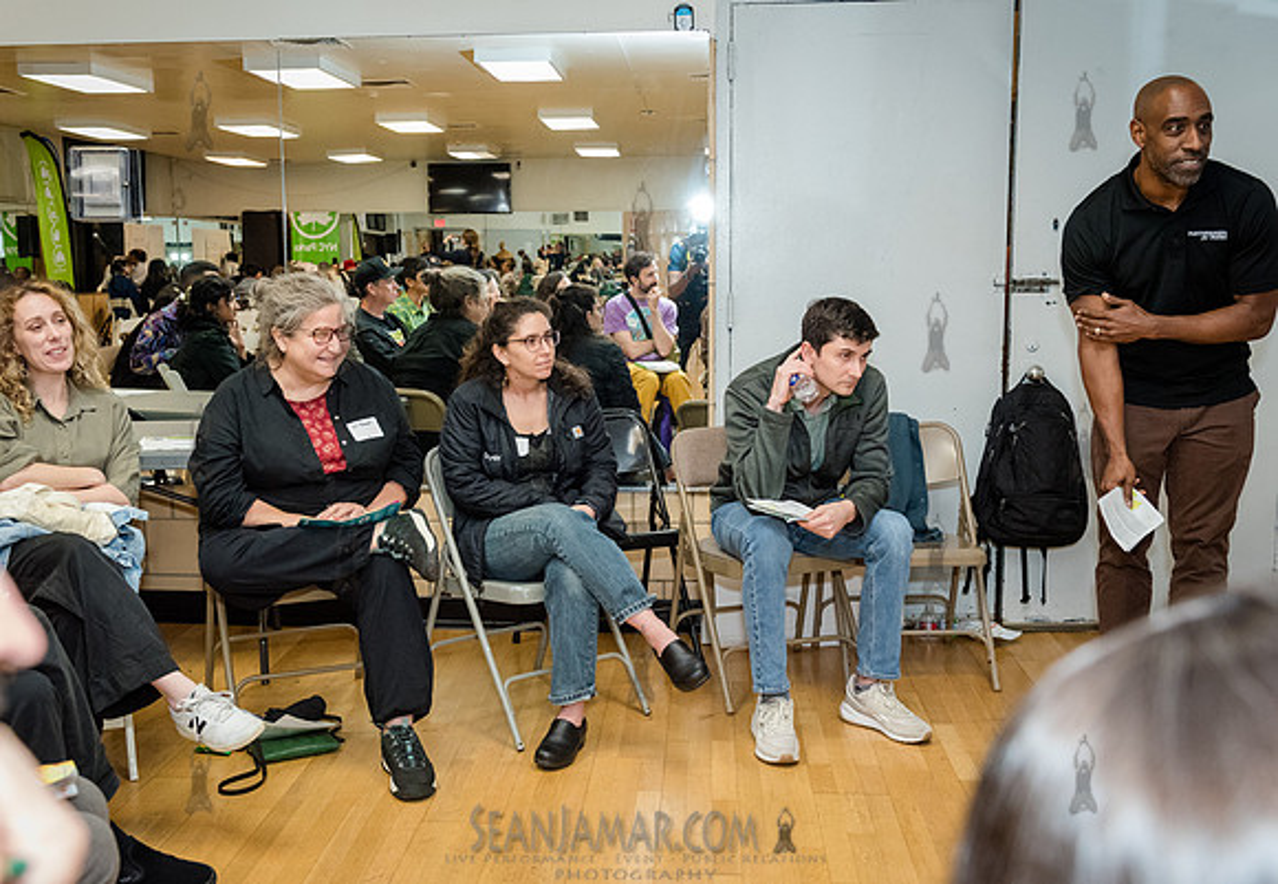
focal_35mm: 37
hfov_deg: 50.9
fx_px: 1342
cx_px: 589
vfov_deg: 36.4
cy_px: 441
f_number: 4
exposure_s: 1/200
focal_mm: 34
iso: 5000
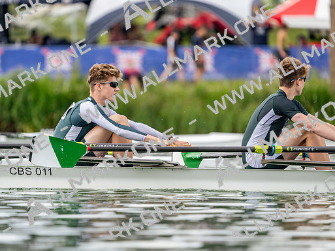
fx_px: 5034
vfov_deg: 2.9
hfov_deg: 3.8
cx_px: 159
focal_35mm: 520
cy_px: 126
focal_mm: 478
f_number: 6.3
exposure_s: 1/1600
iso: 640
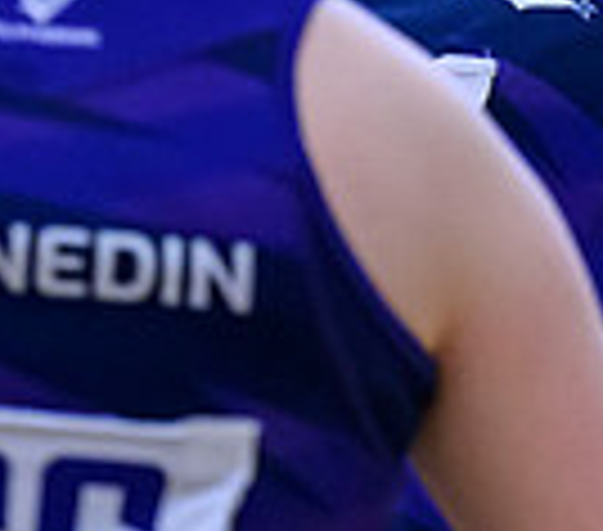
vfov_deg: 1.8
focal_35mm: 936
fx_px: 17380
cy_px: 62
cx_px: 659
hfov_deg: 2.0
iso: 4000
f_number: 3.2
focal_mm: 140
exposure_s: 1/1000
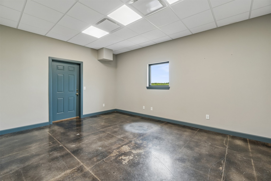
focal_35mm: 15
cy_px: 90
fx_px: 113
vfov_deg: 77.3
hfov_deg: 100.4
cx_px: 136
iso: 200
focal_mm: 10
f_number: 6.3
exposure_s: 1/60
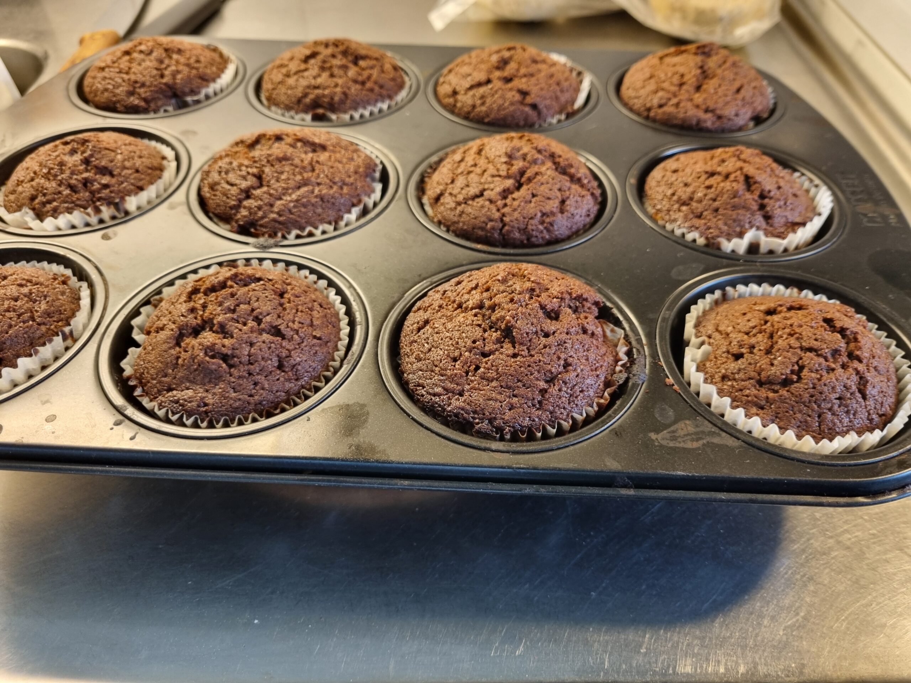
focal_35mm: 26
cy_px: 342
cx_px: 456
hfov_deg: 67.3
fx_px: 684
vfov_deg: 53.1
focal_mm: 5.4
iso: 200
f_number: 1.8
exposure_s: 1/50
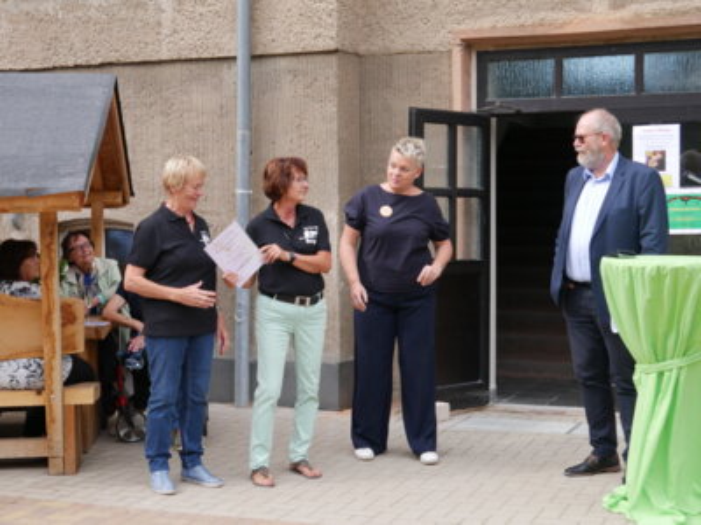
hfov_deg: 31.2
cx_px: 350
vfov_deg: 23.7
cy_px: 262
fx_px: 1256
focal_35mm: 62
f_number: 6.3
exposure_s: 1/160
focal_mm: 31
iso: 200
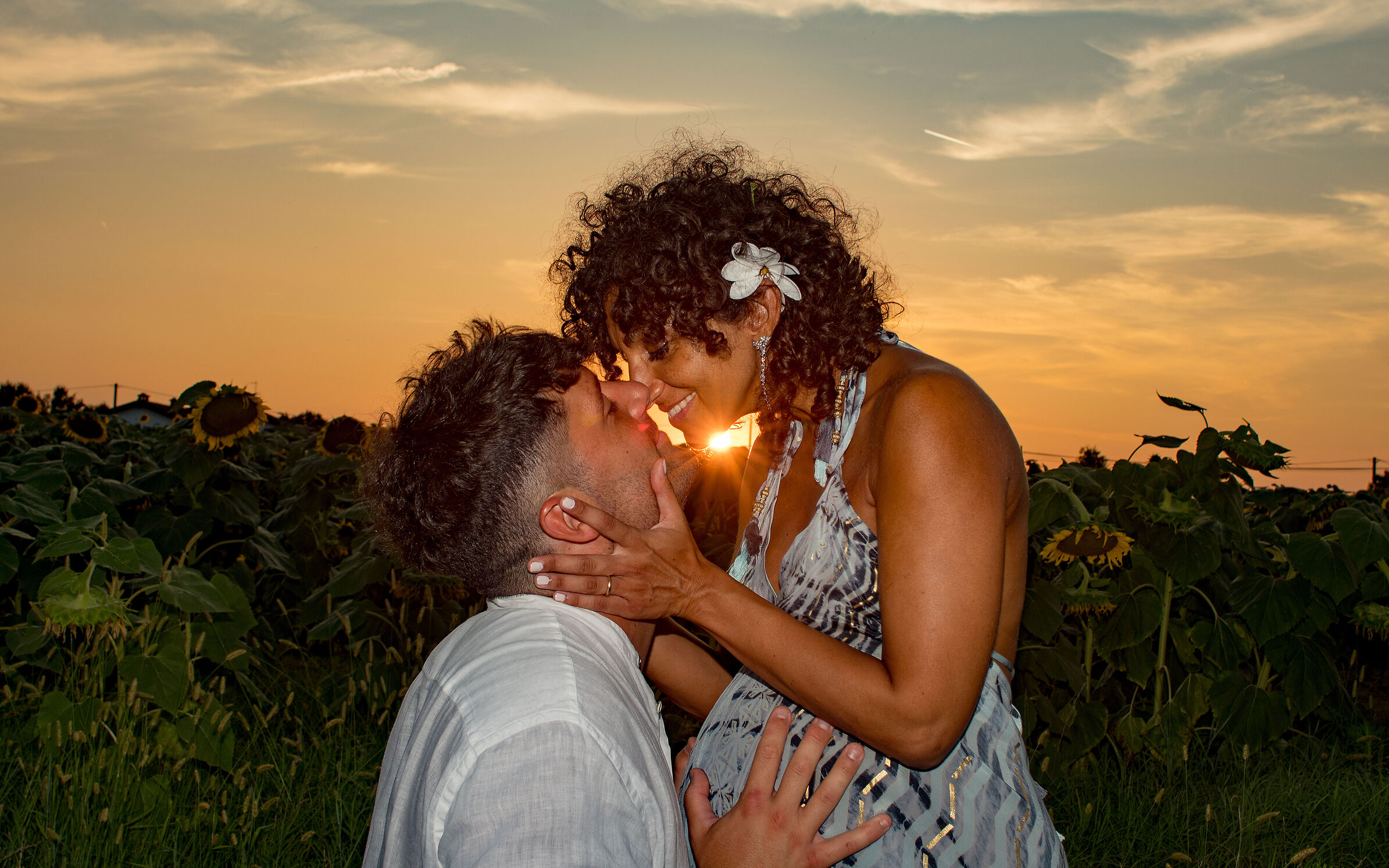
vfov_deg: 29.9
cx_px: 693
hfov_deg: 46.2
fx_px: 1628
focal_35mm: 43
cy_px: 413
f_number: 7.1
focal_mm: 28
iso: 100
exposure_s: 1/160
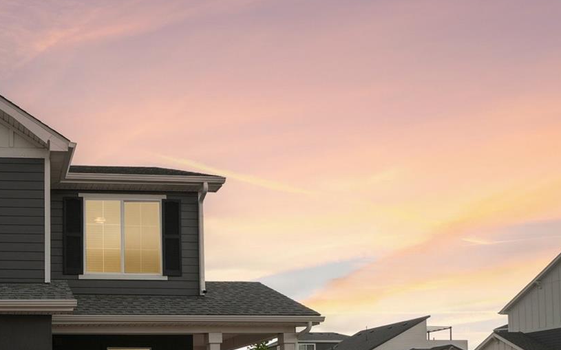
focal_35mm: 33
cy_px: 347
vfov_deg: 34.9
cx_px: 30
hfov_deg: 49.8
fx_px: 504
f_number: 8
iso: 100
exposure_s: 1/60
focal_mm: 11
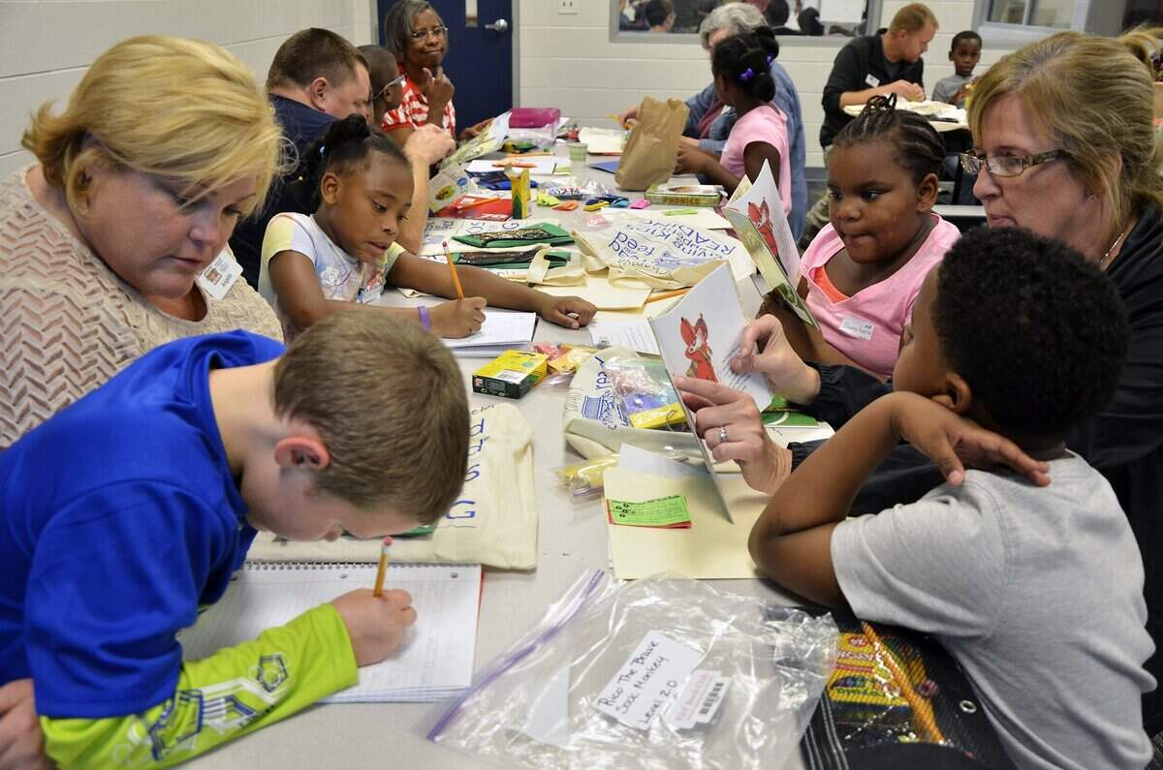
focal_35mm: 33
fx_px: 1064
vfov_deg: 39.8
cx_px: 582
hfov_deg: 57.3
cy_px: 385
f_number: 3.8
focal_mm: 22
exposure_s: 1/60
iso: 800
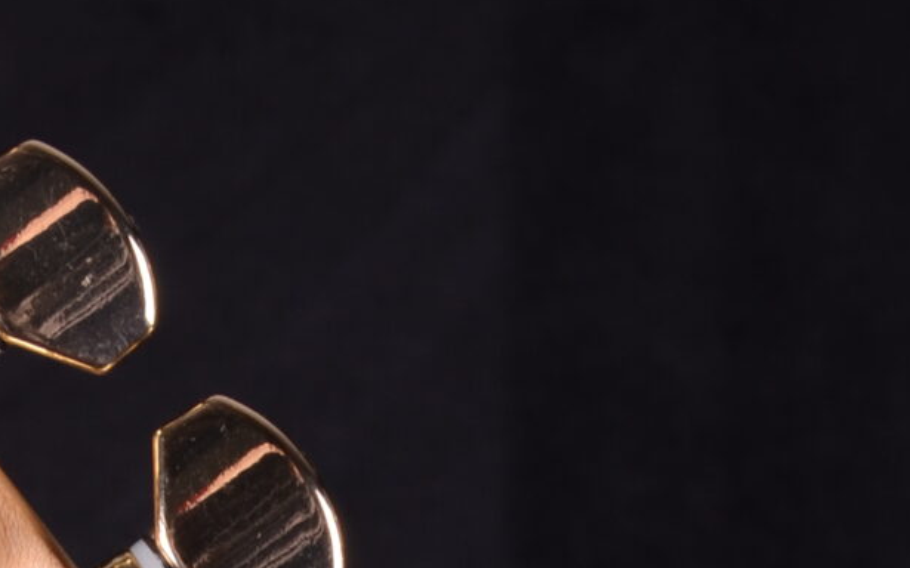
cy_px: 1398
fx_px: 5355
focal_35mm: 216
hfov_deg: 9.7
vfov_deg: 5.8
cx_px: 183
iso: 200
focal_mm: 34
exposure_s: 1/200
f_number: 11
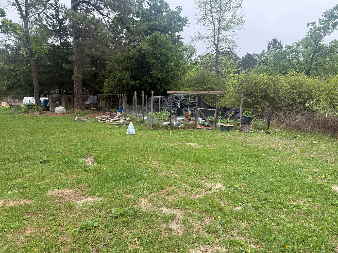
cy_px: 126
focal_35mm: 24
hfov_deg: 71.6
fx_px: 234
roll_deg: -0.8
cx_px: 169
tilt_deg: -8.0
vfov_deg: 56.8
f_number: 1.78
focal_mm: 6.76
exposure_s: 1/772
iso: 100
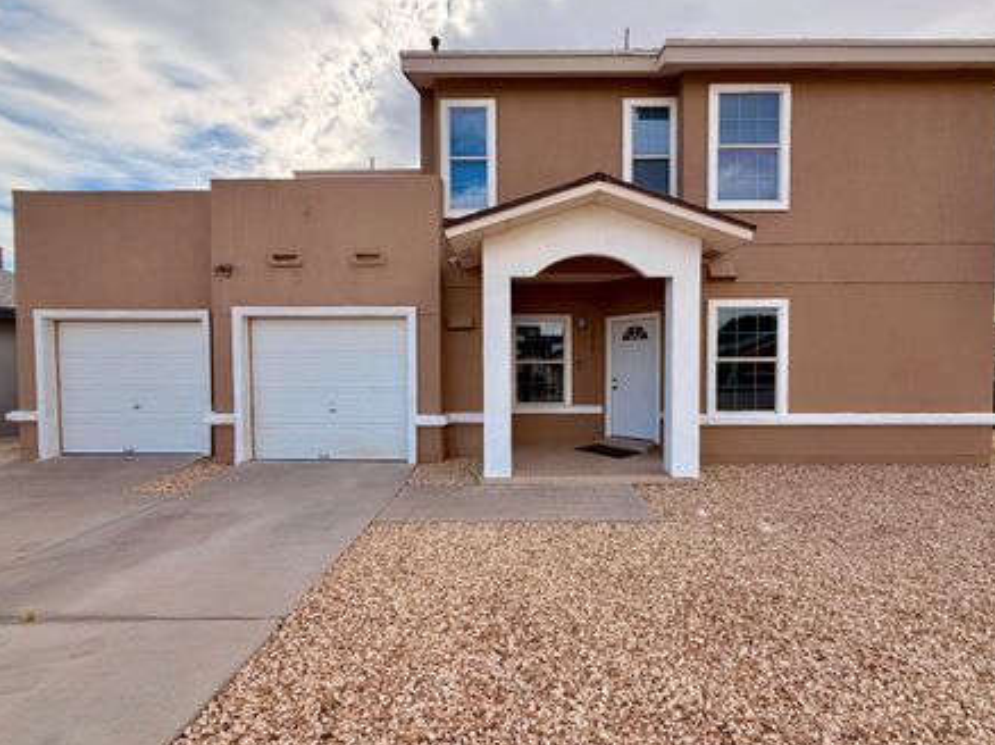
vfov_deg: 78.0
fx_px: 460
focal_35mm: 16
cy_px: 380
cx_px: 525
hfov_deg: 94.4
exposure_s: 1/619
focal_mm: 2.22
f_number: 2.2
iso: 40
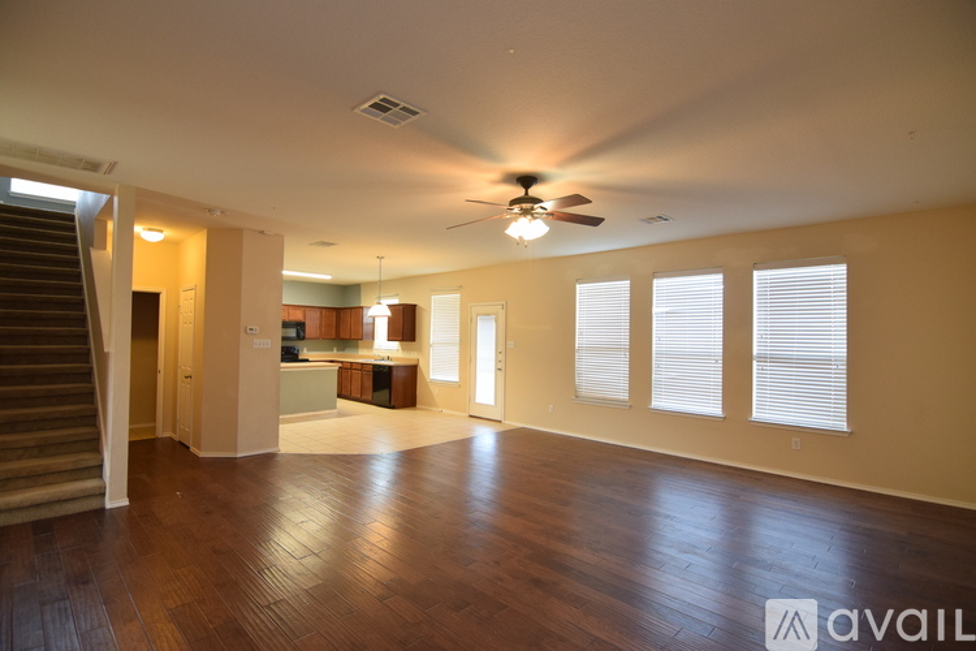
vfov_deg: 72.1
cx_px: 488
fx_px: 447
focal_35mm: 16
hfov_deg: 95.0
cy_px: 326
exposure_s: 1/50
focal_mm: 11
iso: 800
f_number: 4
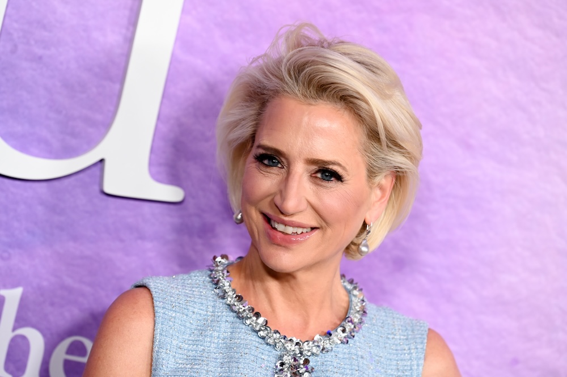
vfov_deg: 6.9
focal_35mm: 200
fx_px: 3147
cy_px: 188
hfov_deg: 10.3
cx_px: 284
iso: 1250
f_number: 4
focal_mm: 200
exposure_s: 1/320
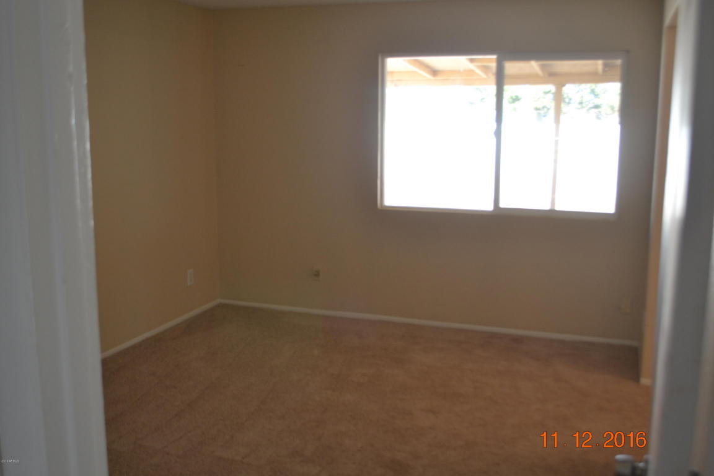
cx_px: 357
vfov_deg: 36.9
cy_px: 238
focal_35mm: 36
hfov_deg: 53.1
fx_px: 714
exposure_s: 1/80
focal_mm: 24
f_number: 4.5
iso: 400
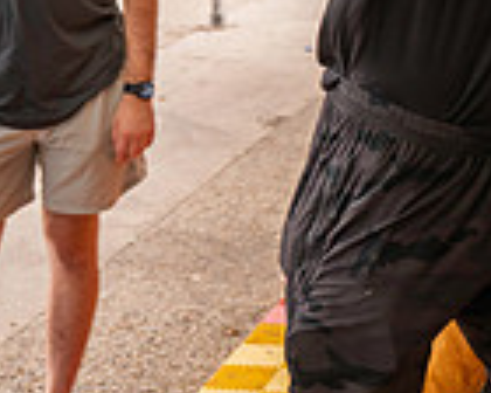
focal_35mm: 112
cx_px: 466
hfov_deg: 16.9
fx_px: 1628
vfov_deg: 13.6
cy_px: -7
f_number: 4
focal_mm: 37
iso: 800
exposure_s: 1/200
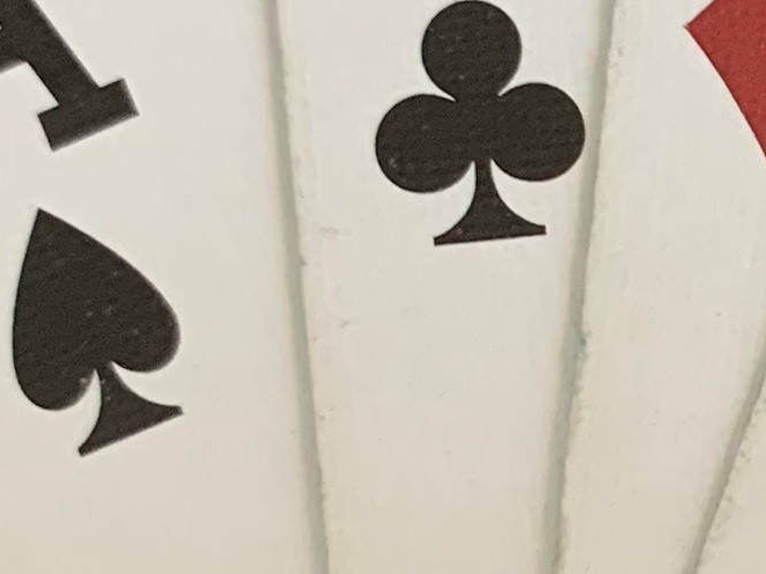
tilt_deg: -85.7
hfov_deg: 35.4
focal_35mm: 53
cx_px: 576
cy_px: 21
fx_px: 1172
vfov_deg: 26.3
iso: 100
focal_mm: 4.25
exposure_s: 1/60
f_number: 1.8
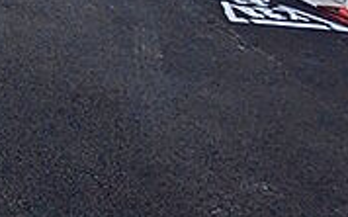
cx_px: -176
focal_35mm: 50
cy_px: -117
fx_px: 474
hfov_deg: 27.5
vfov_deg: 21.3
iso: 50
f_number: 2.2
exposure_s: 1/1133
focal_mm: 1.83
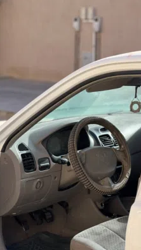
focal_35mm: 85
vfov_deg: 25.0
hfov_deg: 14.2
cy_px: 124
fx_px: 565
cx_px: 89
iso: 32
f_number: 2.8
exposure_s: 1/332
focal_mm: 9
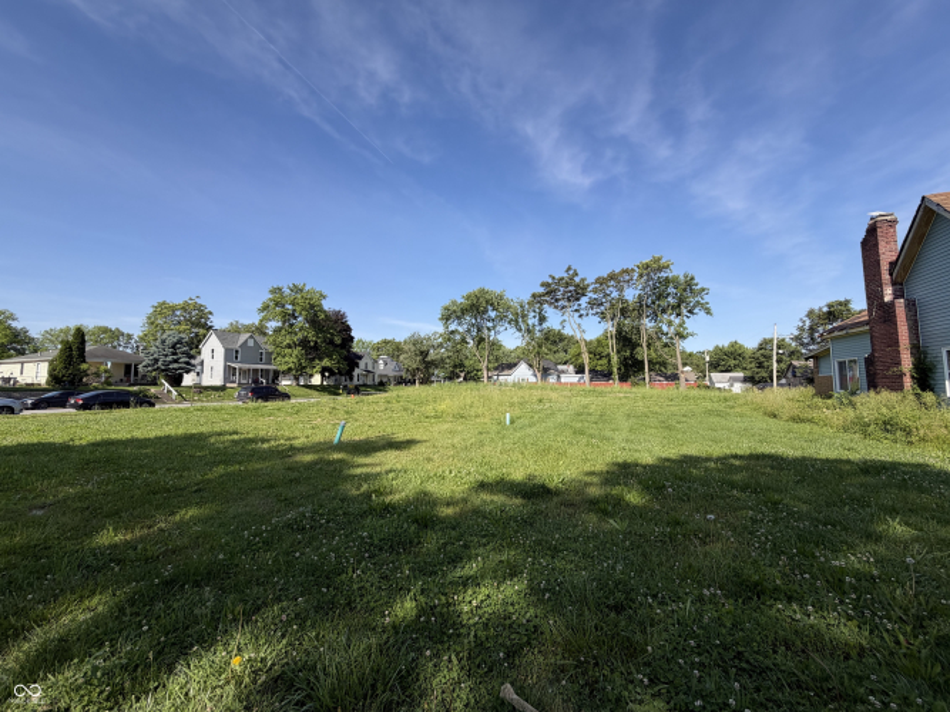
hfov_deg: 102.1
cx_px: 475
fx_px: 384
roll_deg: +0.1
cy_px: 356
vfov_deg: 85.7
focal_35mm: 14
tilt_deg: +3.9
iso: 32
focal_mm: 2.22
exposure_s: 1/770
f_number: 2.2
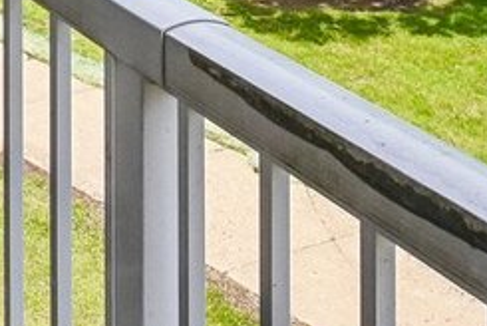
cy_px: -447
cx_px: -171
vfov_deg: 11.5
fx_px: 1341
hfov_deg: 18.9
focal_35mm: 99
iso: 500
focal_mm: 10
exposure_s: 1/800
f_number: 8
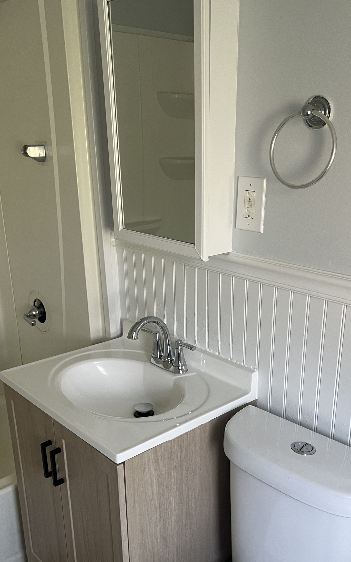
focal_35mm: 35
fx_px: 536
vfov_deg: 55.0
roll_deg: +0.2
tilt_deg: -20.4
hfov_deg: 36.2
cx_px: 207
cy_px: 329
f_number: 1.5
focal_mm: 5.7
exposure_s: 1/60
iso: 100
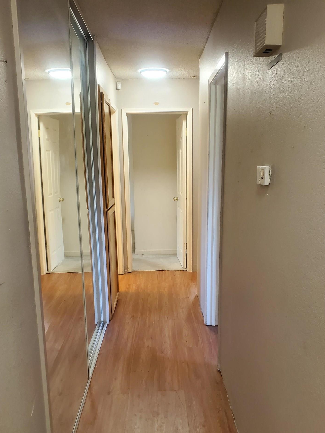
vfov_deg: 56.4
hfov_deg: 44.2
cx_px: 165
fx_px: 401
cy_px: 257
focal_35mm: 32
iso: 250
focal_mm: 4.3
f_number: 2.4
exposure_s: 1/40
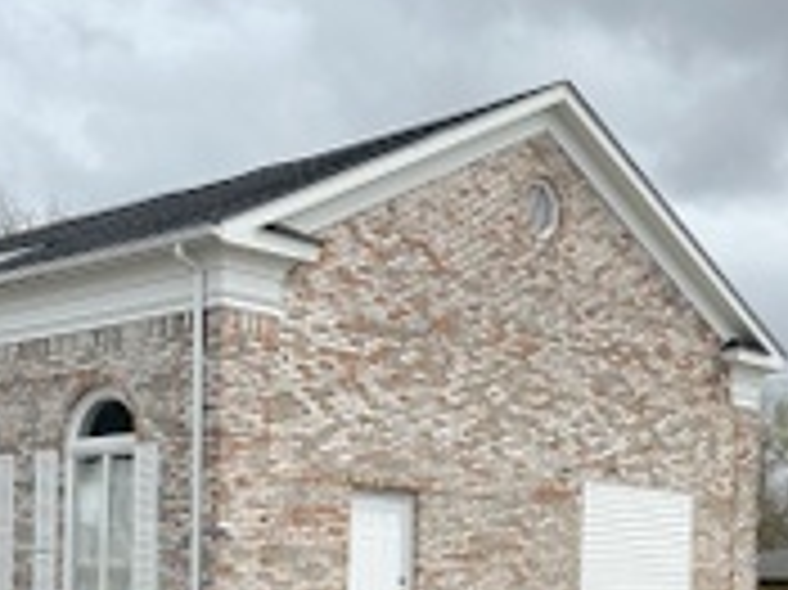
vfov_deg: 21.7
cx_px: 374
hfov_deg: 29.4
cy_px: 531
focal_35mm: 66
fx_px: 1501
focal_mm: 6.86
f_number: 1.78
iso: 80
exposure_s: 1/8197
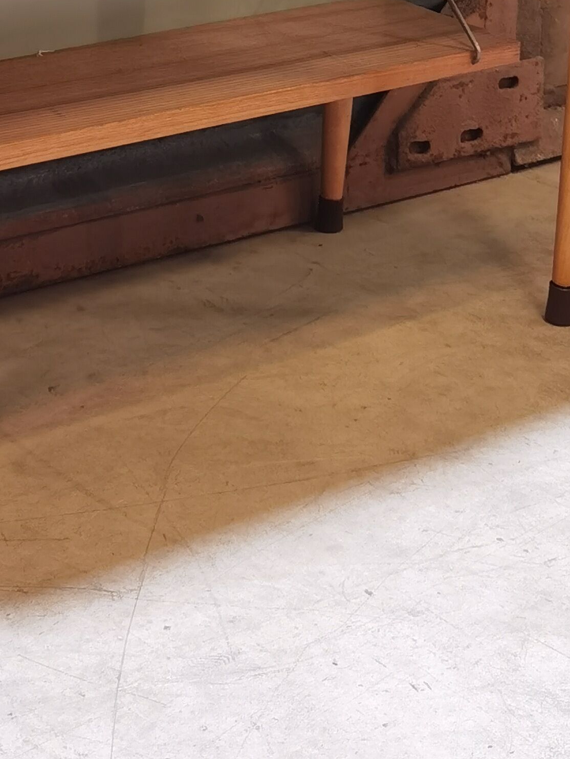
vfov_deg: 19.7
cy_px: -244
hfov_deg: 16.1
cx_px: 98
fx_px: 1998
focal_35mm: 91
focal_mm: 6.71
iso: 320
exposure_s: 1/33.3
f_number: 1.9
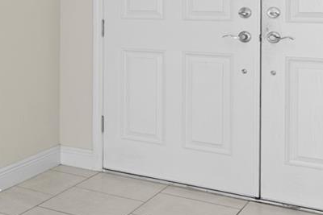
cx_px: -79
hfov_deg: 27.2
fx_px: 574
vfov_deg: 20.8
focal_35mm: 64
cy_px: 16
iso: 200
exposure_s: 1.6
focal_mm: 16
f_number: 8
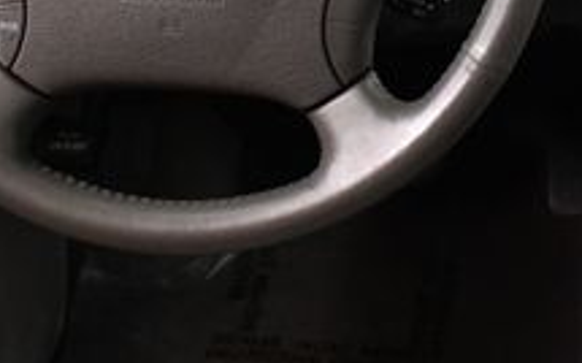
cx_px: 596
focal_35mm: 94
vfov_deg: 13.2
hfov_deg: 21.3
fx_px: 1490
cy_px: -163
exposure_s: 1/80
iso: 3200
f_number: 3.8
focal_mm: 21
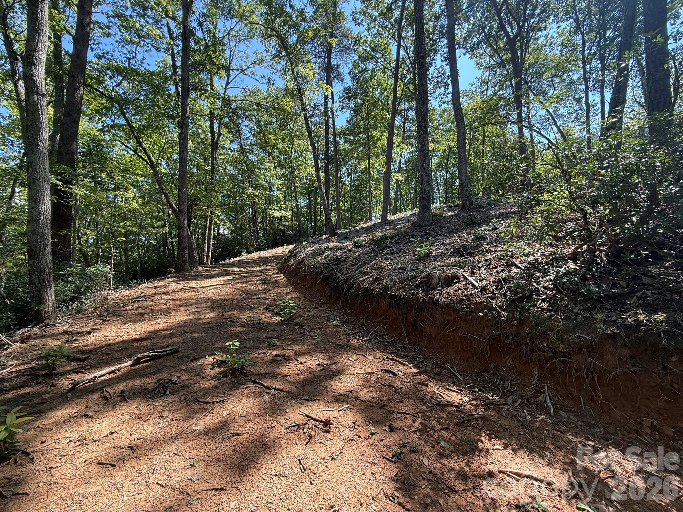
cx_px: 342
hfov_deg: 102.1
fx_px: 276
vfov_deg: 85.7
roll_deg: +0.0
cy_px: 256
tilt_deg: +2.8
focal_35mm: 14
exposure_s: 1/151
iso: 50
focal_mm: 2.22
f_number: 2.2
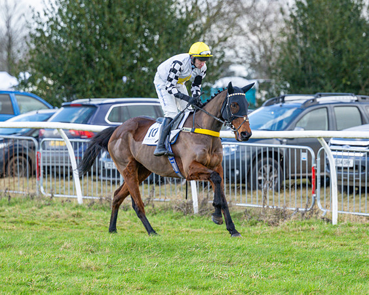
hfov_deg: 7.7
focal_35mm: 252
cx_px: 216
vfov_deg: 6.1
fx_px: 2749
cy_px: 144
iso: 500
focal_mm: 145
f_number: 4
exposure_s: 1/800
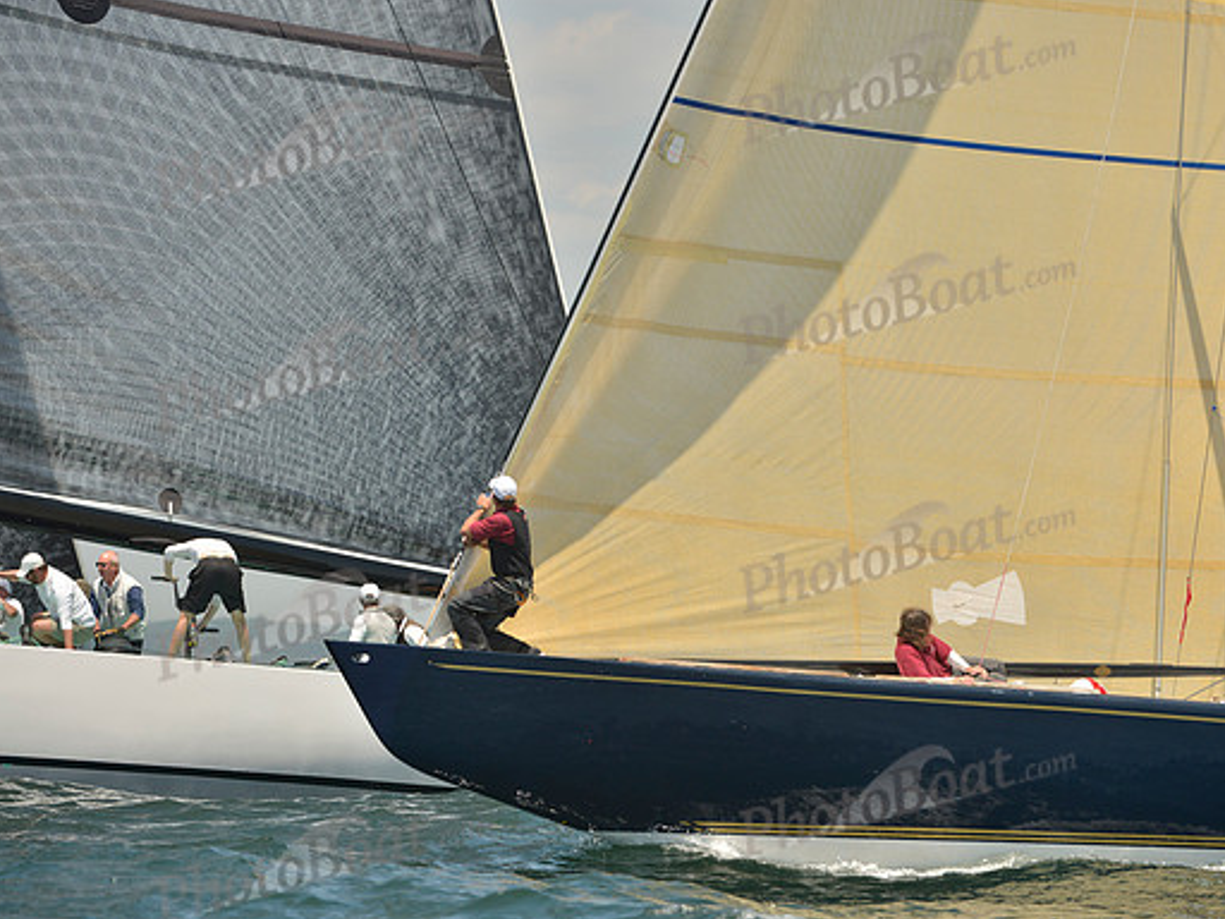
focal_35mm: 305
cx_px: 617
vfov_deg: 4.9
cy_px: 461
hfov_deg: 6.5
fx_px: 10793
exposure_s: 1/1250
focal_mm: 280
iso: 280
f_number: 6.3
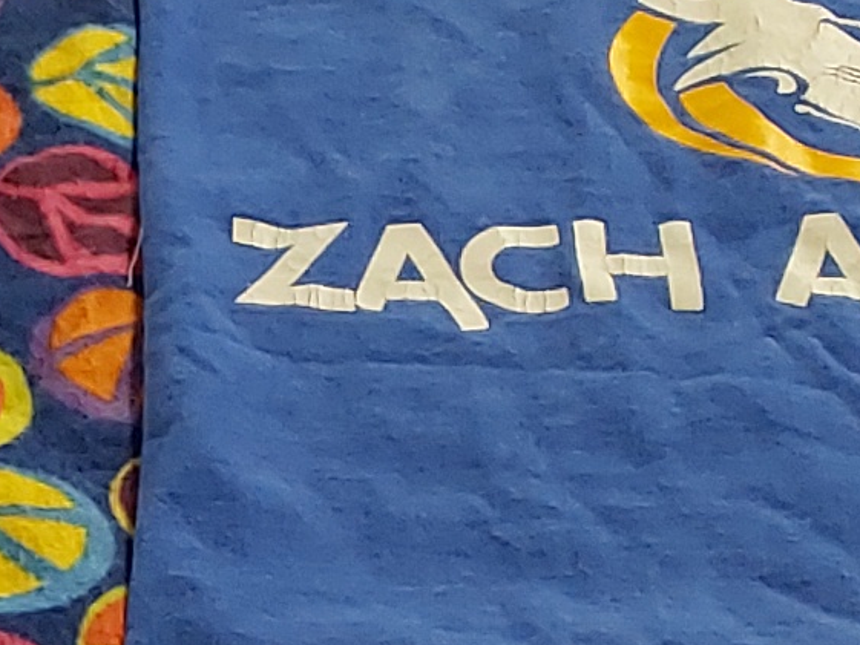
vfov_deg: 9.1
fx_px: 4050
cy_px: 481
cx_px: 84
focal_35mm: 163
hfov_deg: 12.0
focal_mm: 2.91
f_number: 1.9
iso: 100
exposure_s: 1/60
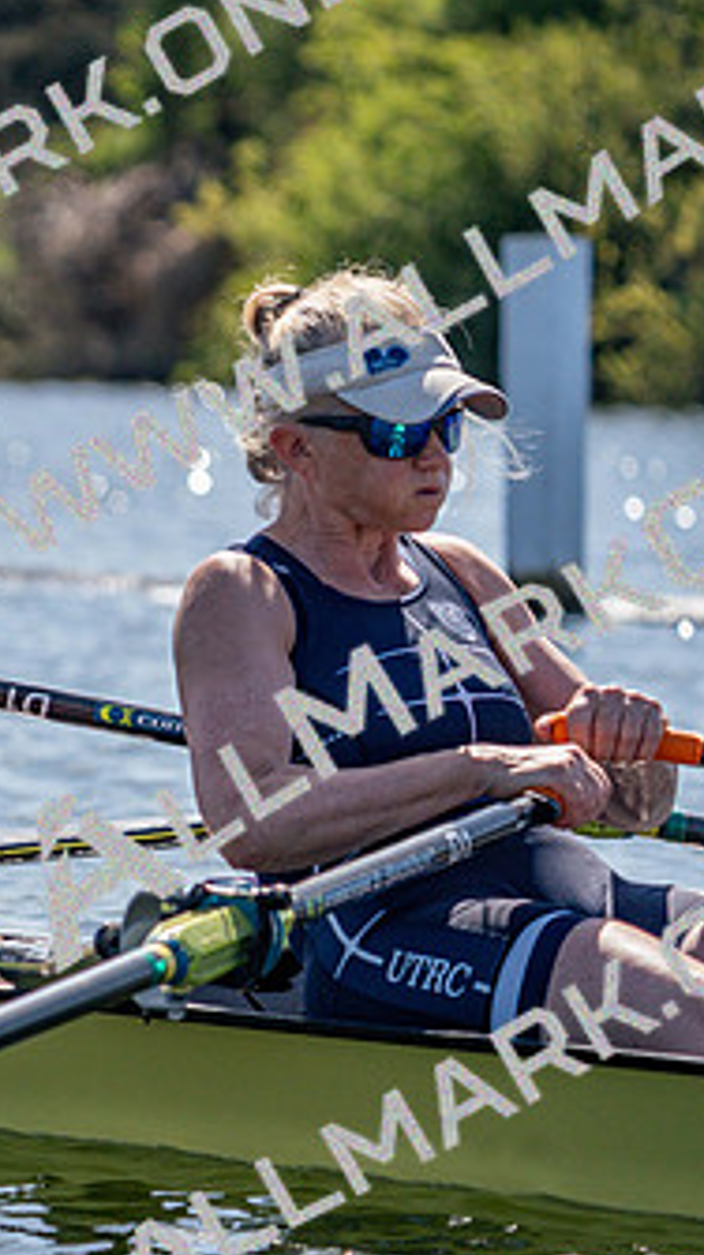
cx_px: -285
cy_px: 616
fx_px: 12068
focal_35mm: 363
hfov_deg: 3.3
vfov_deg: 6.0
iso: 250
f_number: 5.6
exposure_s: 1/2000
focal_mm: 200
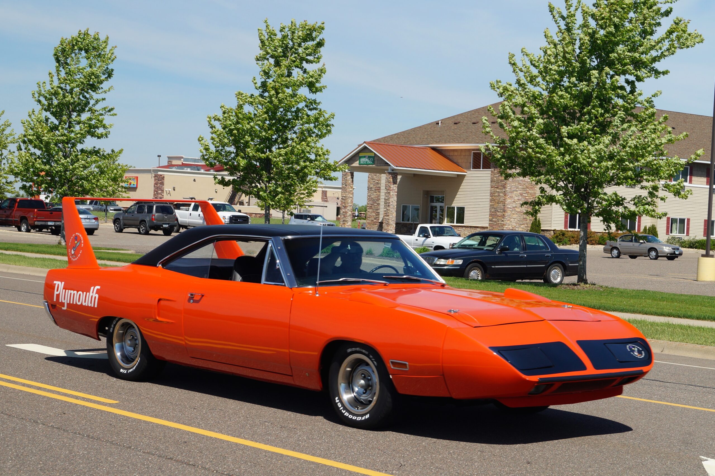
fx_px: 1191
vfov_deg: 22.6
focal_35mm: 60
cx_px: 358
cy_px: 238
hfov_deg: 33.4
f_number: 9
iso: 100
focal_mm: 40
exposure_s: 1/125
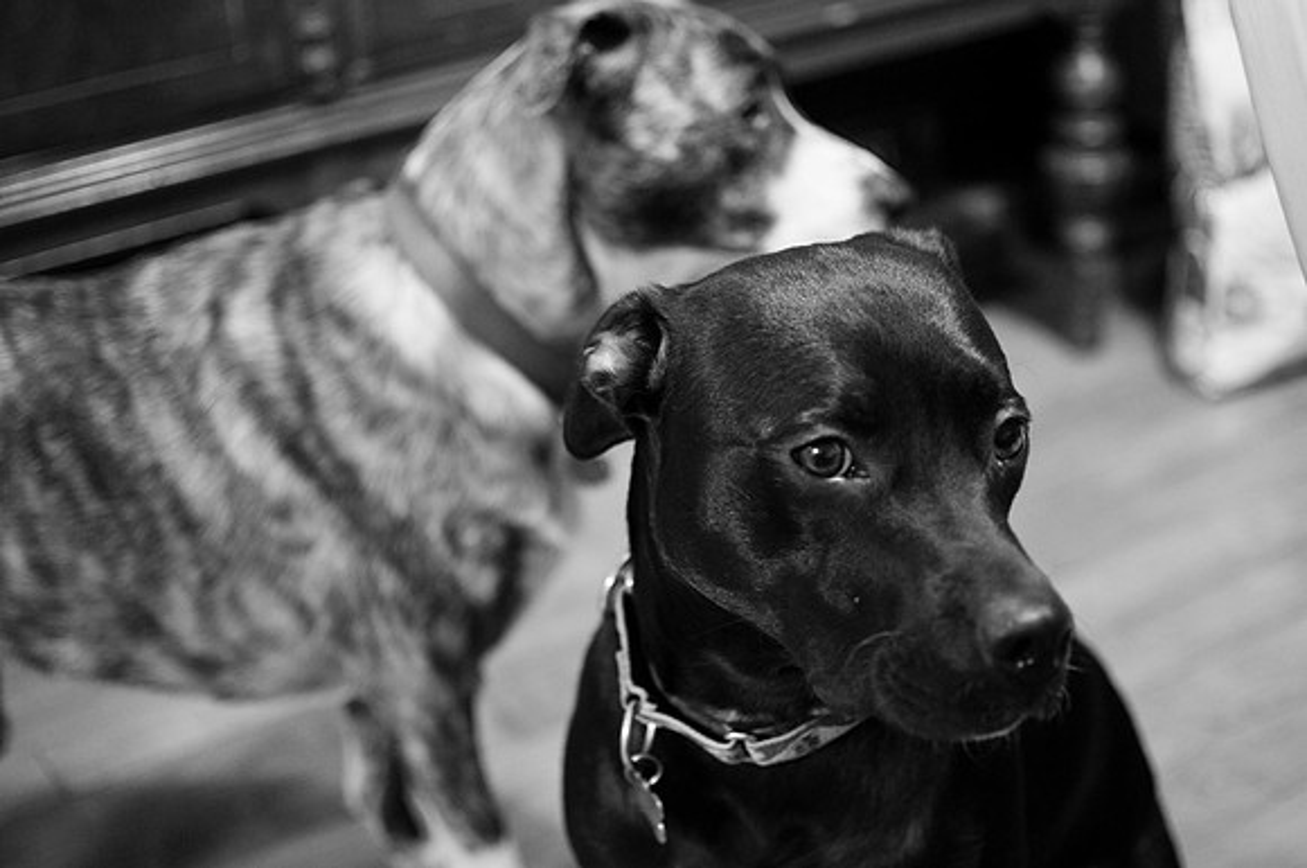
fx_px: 1903
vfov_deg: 25.7
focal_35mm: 52
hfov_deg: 37.9
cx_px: 654
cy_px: 434
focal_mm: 35
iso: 800
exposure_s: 1/25
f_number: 1.8
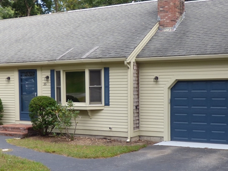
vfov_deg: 23.5
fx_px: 408
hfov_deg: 31.1
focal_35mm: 62
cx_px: 90
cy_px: 119
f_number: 3.4
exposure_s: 1/160
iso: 100
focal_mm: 5.78
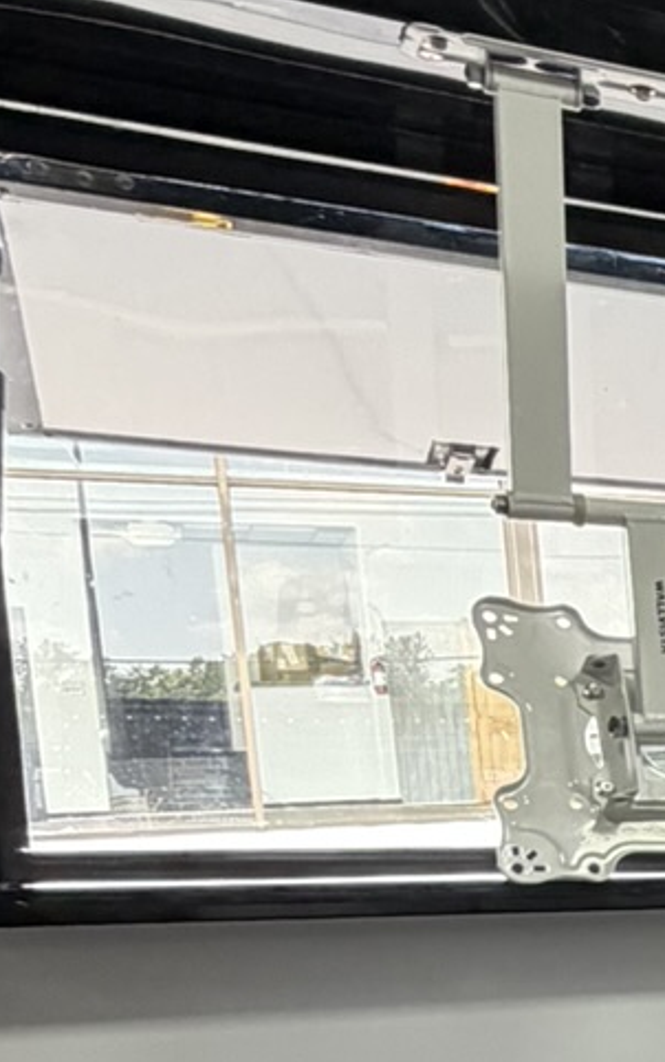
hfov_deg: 15.6
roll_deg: +0.9
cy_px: 963
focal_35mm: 63
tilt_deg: -6.5
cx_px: 1400
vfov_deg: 30.9
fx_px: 1824
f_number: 2.2
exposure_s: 1/120
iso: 200
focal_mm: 2.22
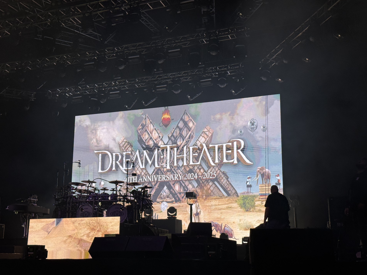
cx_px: 179
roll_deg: -0.3
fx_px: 541
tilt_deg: +12.2
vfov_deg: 28.6
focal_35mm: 51
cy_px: 142
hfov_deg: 37.5
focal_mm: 6.76
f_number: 1.78
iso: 80
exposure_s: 1/120
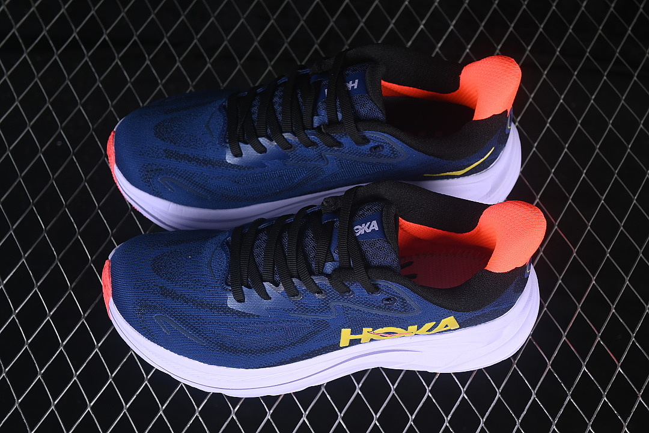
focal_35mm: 75
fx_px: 1352
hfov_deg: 27.0
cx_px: 324
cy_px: 216
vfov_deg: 18.2
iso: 160
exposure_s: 1/60
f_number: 6.3
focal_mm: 50
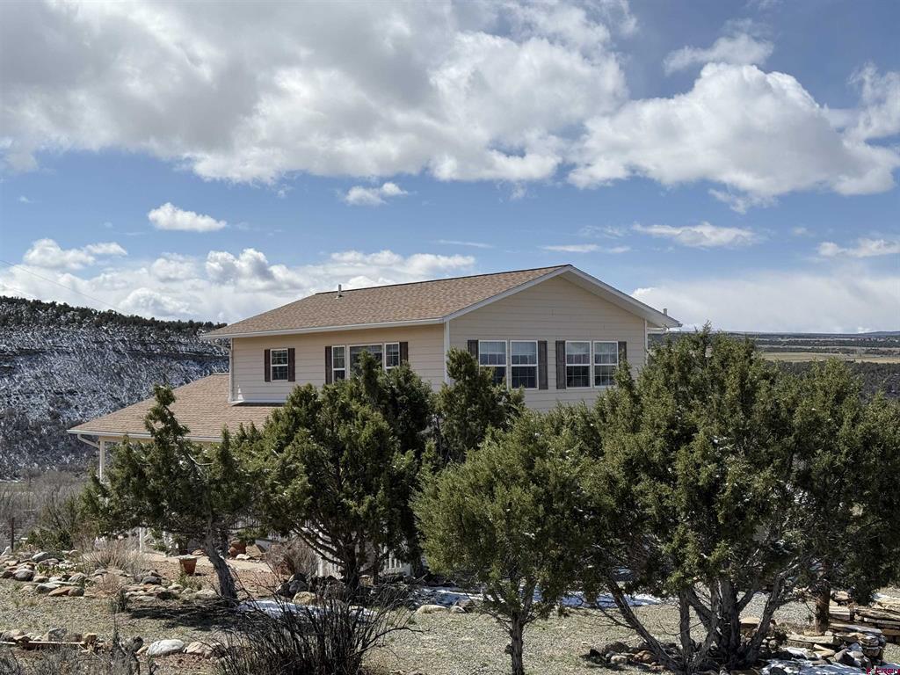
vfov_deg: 30.3
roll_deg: +0.2
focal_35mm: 48
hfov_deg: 39.7
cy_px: 338
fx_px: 1248
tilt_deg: +1.7
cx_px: 450
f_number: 1.78
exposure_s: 1/8772
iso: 80
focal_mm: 6.76
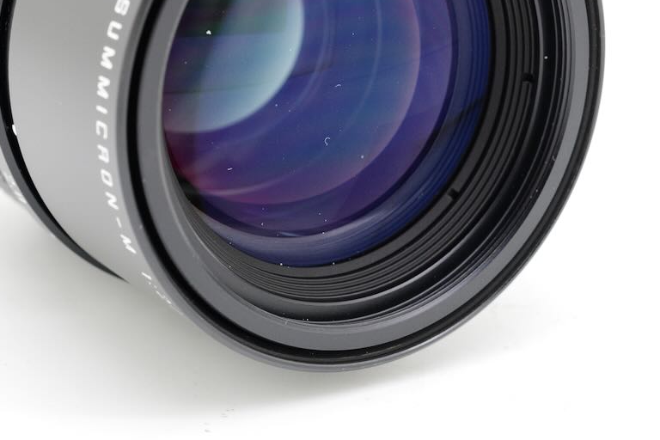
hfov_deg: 18.2
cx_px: 248
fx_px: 2053
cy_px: 67
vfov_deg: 12.2
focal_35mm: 112
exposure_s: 1/60
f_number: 9
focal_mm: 43
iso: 800
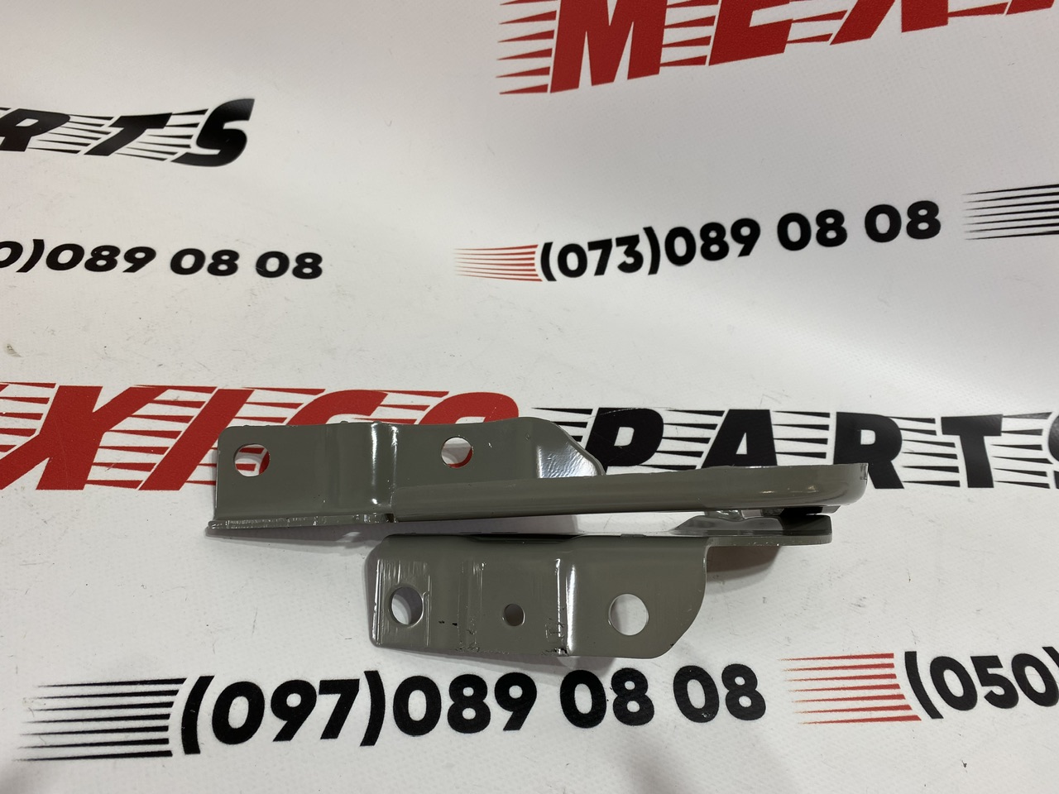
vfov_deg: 53.1
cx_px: 530
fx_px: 795
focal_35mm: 26
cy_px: 397
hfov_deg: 67.3
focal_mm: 4.25
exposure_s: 1/122
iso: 40
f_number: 1.8
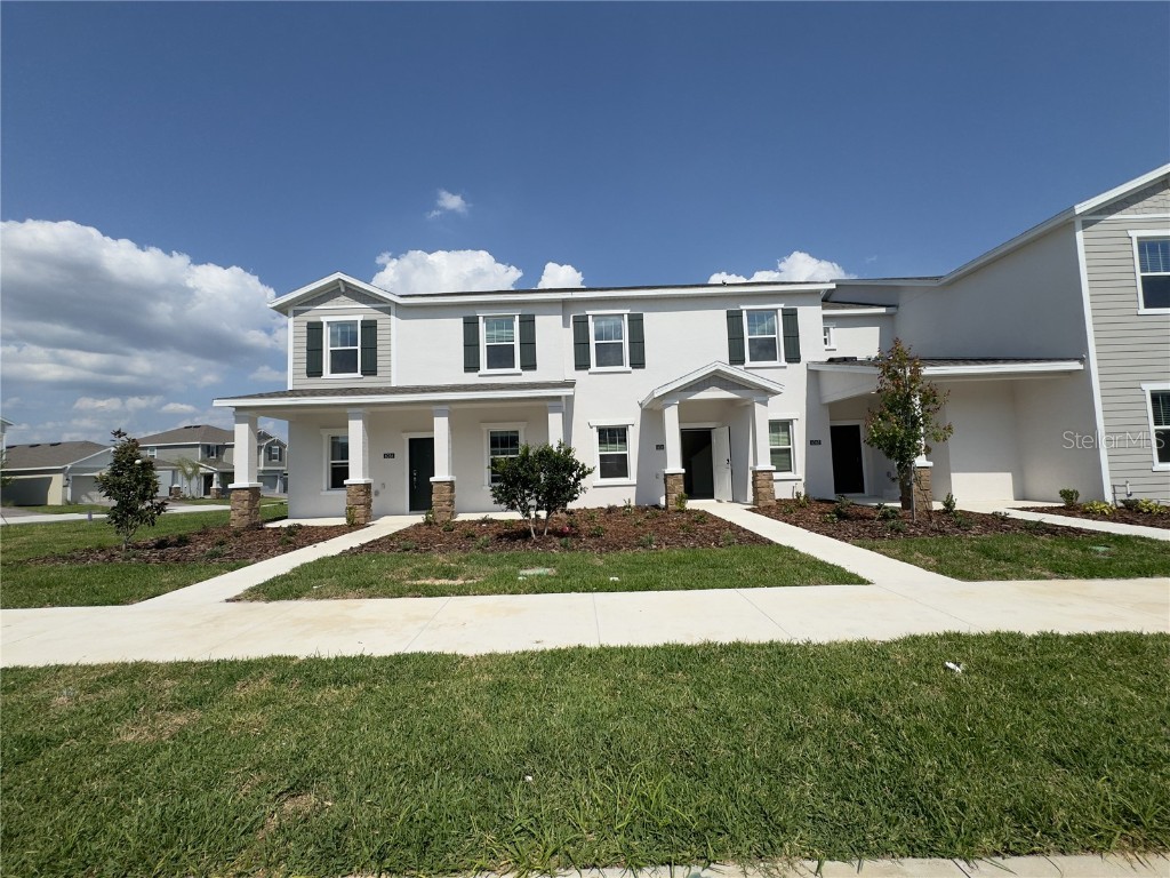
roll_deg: +1.5
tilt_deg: +4.2
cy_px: 439
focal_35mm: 14
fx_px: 473
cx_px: 585
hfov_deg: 102.1
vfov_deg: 85.7
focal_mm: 2.22
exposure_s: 1/4630
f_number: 2.2
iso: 40
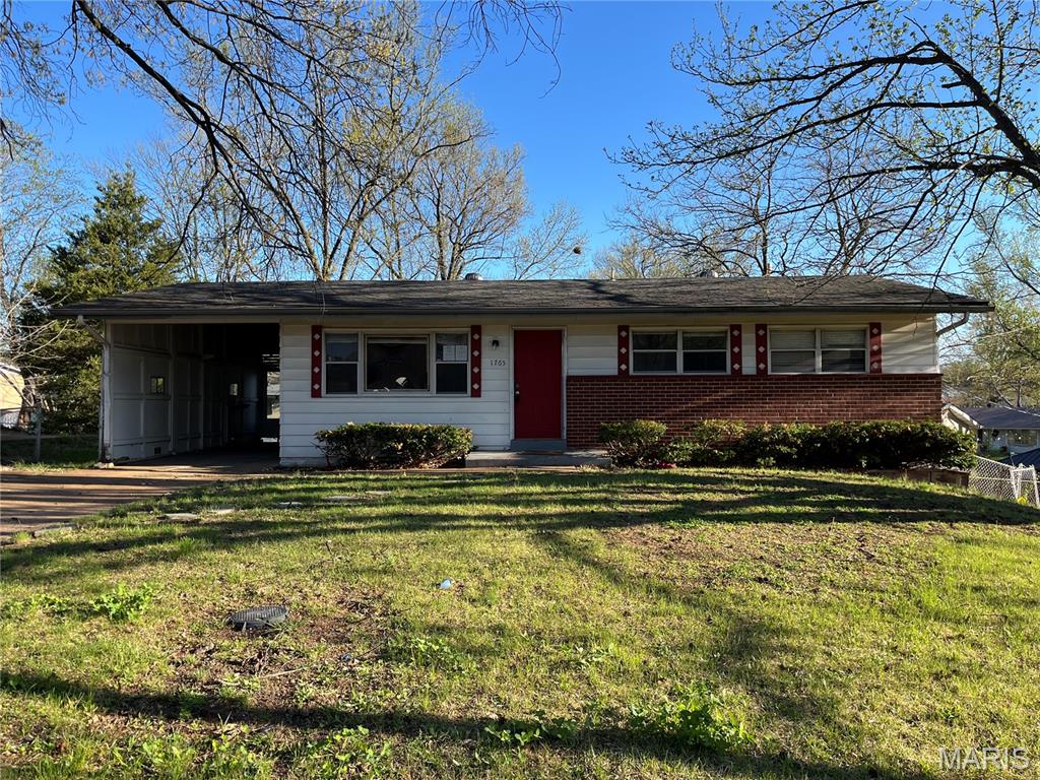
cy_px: 390
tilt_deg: +0.6
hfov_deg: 67.3
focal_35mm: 26
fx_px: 781
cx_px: 520
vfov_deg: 53.1
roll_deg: +0.1
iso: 50
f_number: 1.6
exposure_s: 1/1117
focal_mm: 5.1
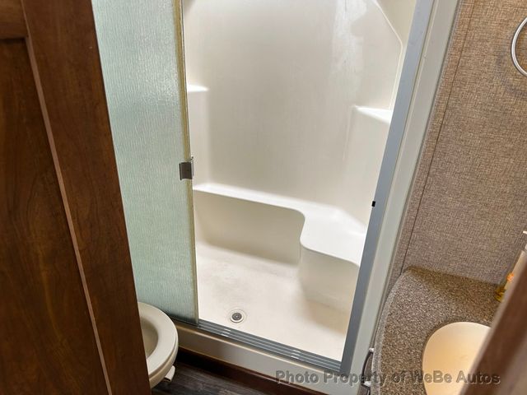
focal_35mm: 24
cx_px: 264
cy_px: 198
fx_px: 365
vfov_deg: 56.8
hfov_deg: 71.6
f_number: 1.78
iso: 64
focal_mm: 6.86
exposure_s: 1/121
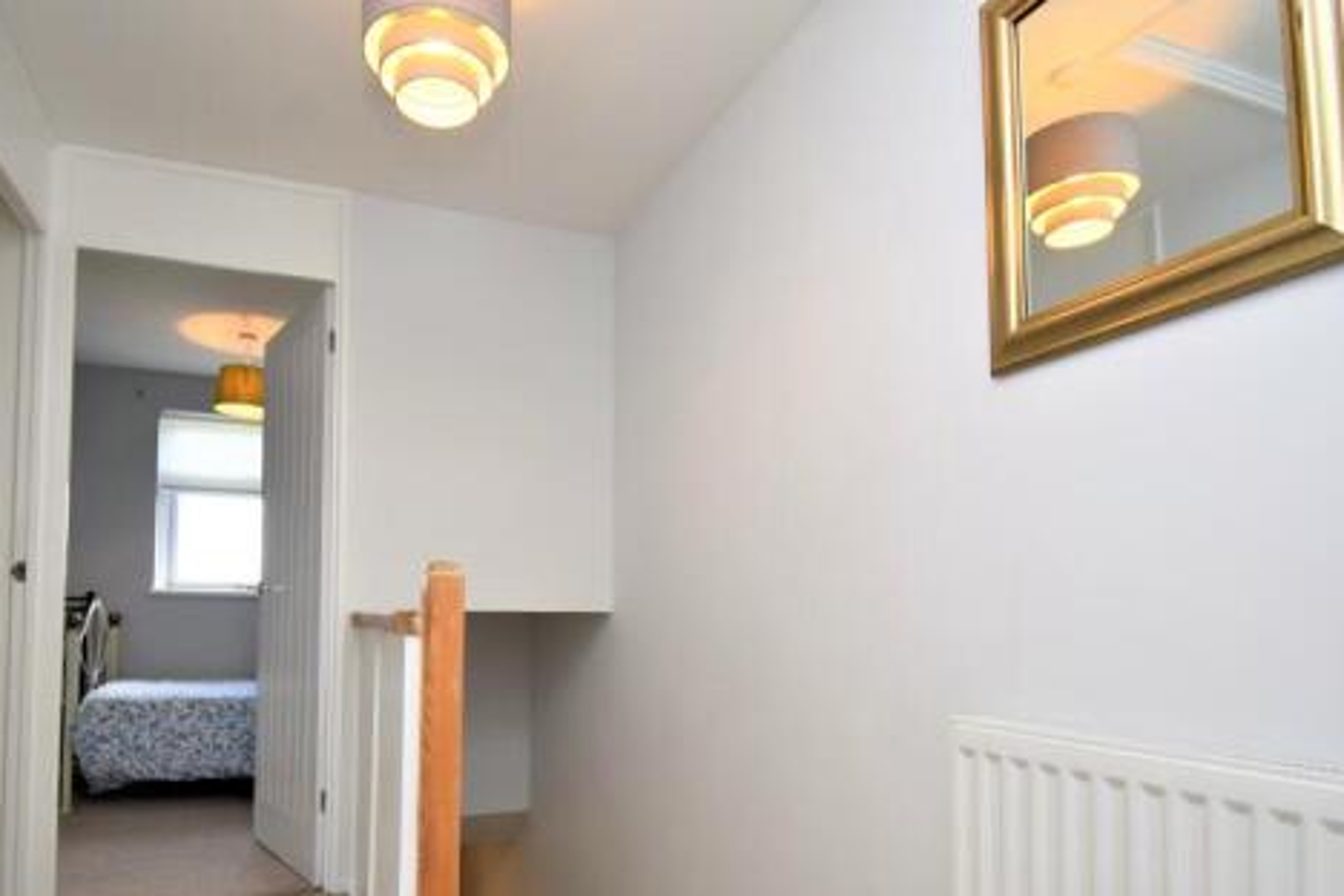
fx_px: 784
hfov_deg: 80.9
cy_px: 582
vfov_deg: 58.4
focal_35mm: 21
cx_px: 590
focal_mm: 10
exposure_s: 1/125
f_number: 5.6
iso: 800
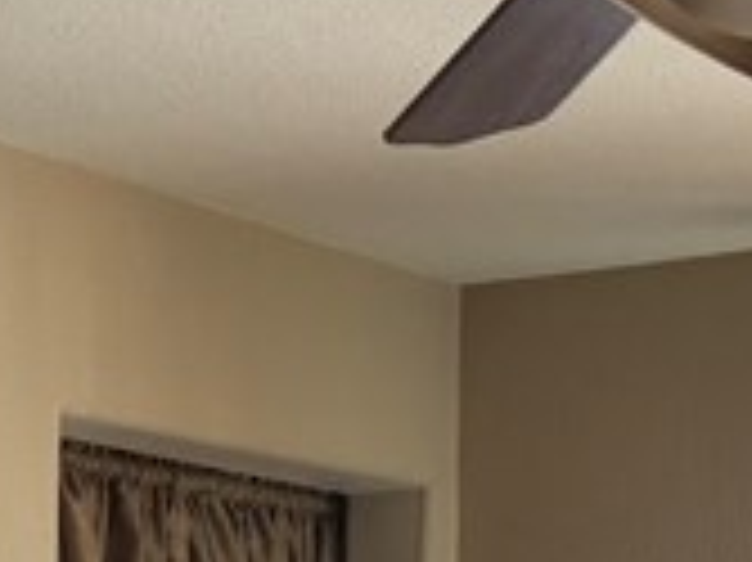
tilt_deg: -2.1
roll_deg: -1.1
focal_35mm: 147
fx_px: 3191
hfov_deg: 13.4
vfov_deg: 9.6
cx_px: 230
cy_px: 1012
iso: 500
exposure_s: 1/60
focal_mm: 6.76
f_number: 1.78
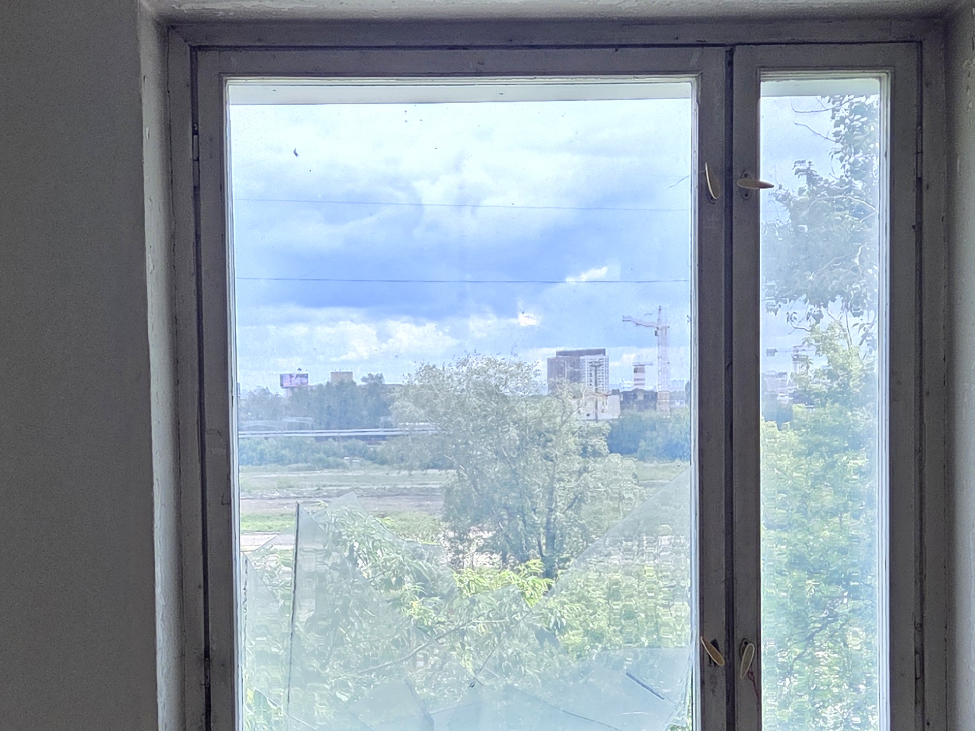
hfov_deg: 32.2
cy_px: 487
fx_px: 1690
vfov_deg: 24.3
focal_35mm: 60
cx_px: 462
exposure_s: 1/180
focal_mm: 5.4
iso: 25
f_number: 1.8
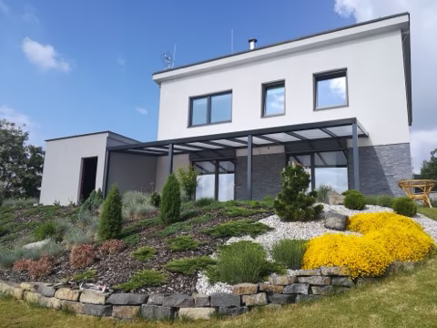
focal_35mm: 26
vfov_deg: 53.1
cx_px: 218
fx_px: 328
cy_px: 164
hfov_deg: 67.3
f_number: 2.2
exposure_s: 1/950
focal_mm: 3.83
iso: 50
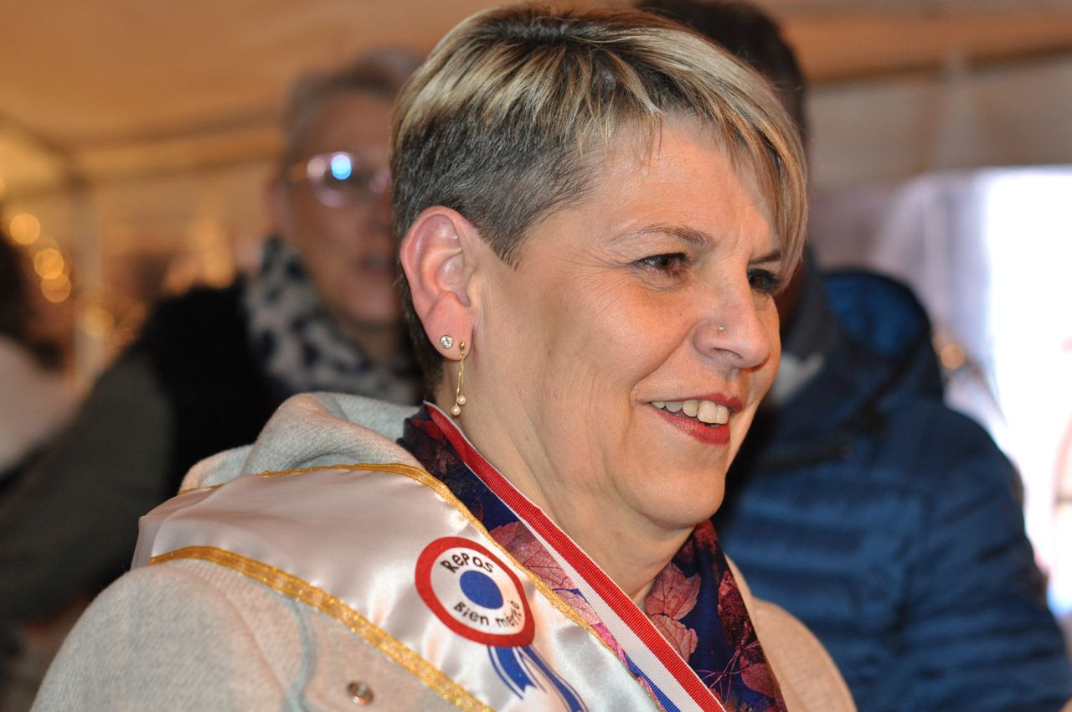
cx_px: 536
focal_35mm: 75
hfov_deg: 27.0
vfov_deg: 18.1
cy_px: 356
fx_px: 2230
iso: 800
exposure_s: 1/60
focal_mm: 50
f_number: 2.8
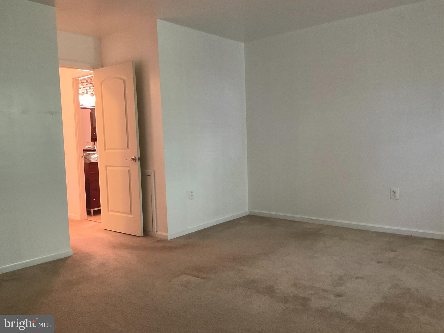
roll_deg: +1.4
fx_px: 372
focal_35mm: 29
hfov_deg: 61.7
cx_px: 222
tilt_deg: -4.1
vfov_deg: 48.2
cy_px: 166
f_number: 1.8
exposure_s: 1/40
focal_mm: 3
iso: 250
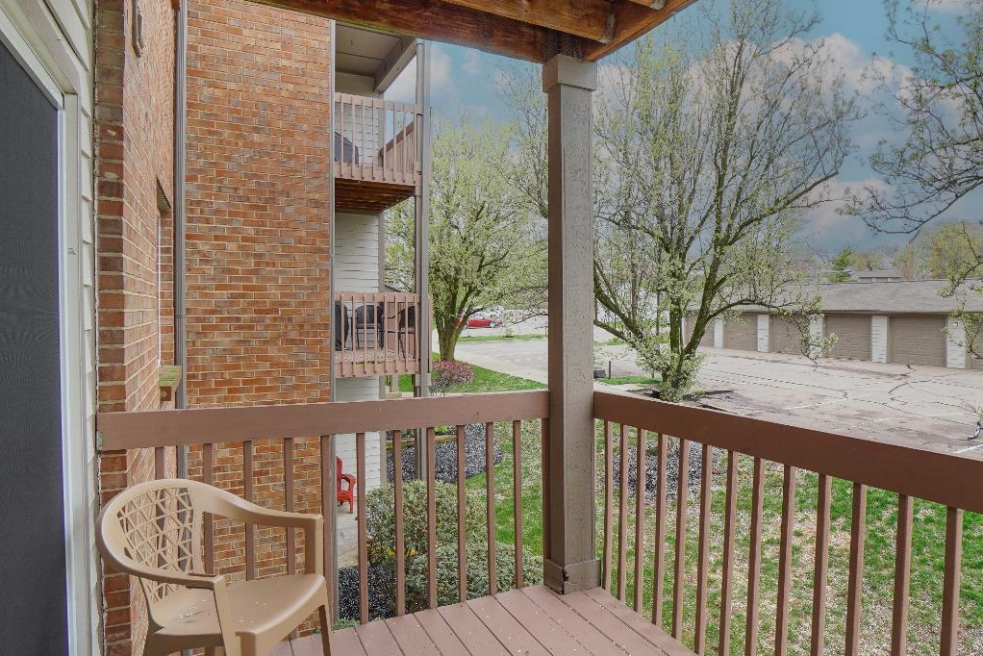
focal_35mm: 22
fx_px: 601
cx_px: 624
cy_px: 314
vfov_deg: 57.2
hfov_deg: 76.9
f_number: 5.6
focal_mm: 10
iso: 100
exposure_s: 1/100
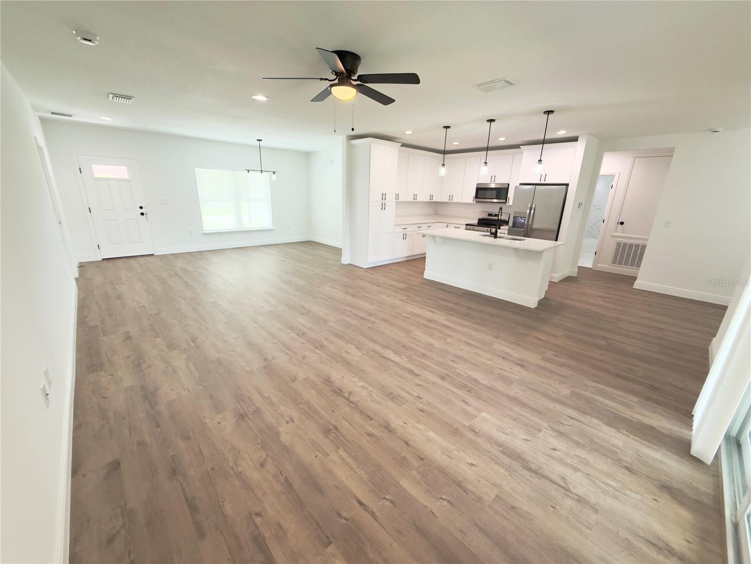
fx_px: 304
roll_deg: -1.5
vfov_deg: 85.7
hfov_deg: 102.1
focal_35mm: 14
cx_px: 376
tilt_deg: -15.3
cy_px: 282
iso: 200
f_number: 2.2
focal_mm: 2.22
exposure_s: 1/120
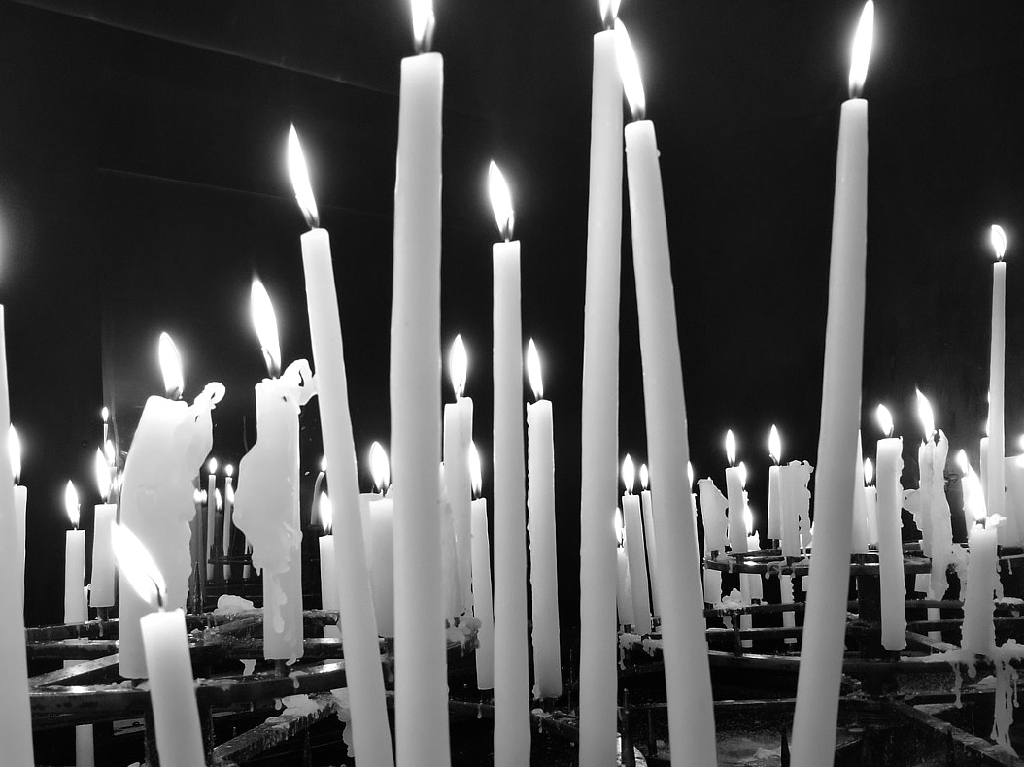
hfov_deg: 45.7
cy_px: 460
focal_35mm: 41
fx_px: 1213
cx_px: 469
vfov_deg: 35.0
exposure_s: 1/50
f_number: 2.2
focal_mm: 4.5
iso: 200
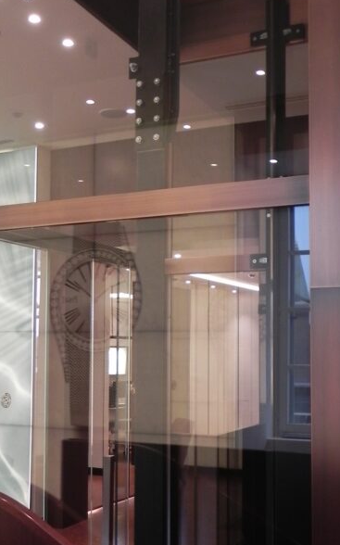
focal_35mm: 48
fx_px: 712
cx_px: 175
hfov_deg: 26.8
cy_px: 270
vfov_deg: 41.8
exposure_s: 1/30
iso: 223
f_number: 2.8
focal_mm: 4.6
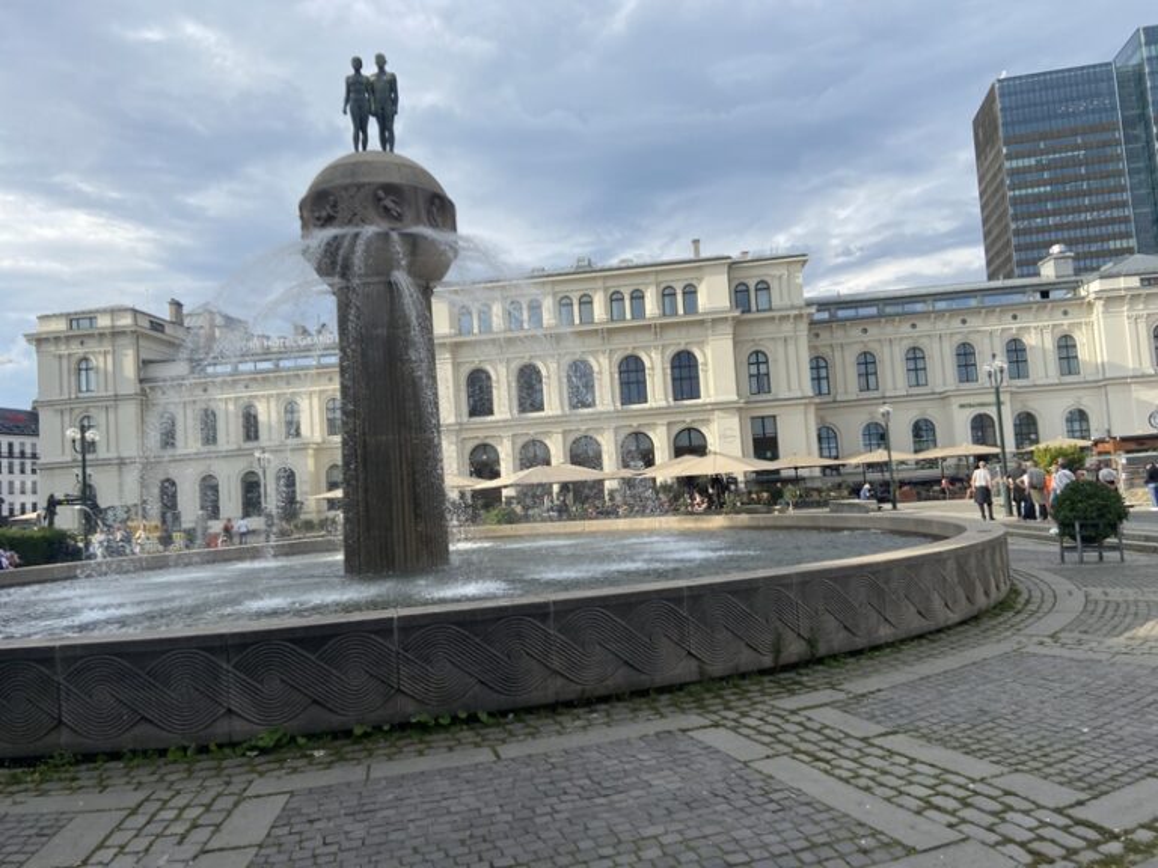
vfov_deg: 53.1
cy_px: 434
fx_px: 870
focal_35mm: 26
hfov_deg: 67.3
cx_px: 579
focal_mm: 4.25
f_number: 1.8
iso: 32
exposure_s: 1/1412
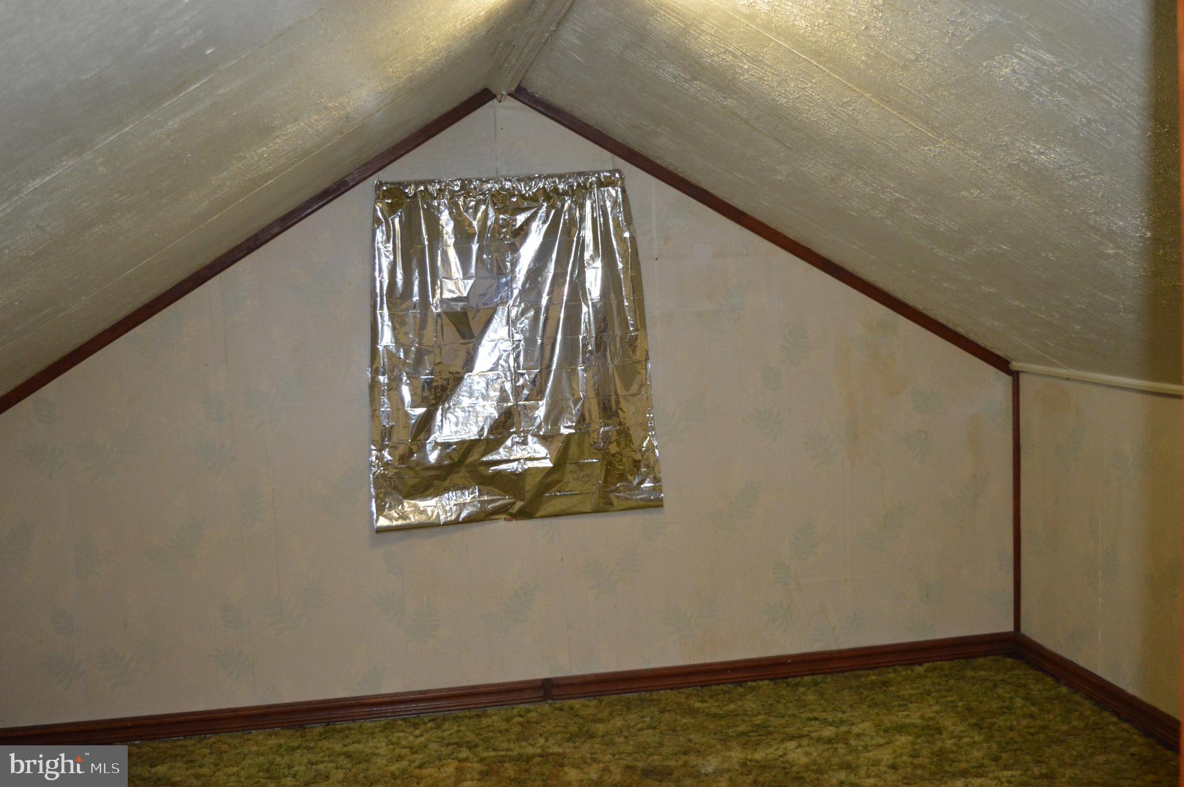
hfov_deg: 51.3
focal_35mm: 38
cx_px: 592
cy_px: 394
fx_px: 1232
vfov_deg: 35.4
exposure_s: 1/60
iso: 1600
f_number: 4
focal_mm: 25
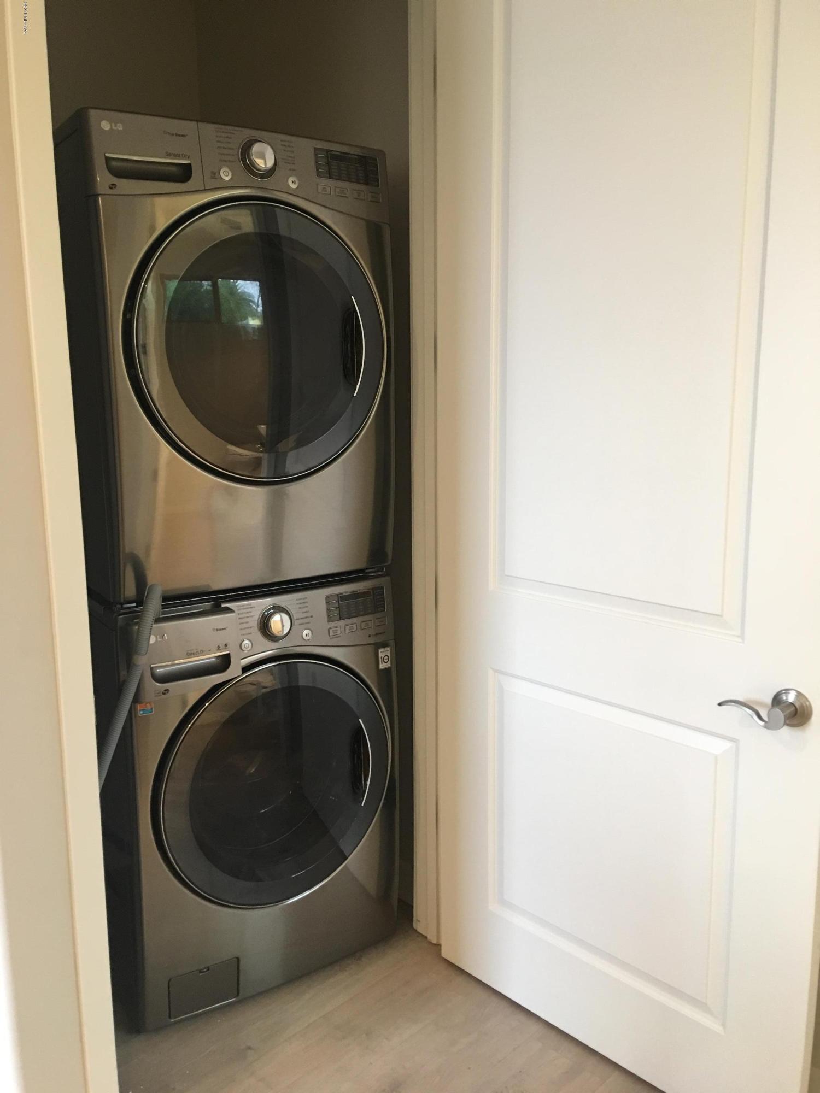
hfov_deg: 48.2
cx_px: 410
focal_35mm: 29
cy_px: 546
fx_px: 916
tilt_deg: -8.0
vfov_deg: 61.7
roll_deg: +0.7
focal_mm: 4.15
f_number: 2.2
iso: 64
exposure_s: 1/15
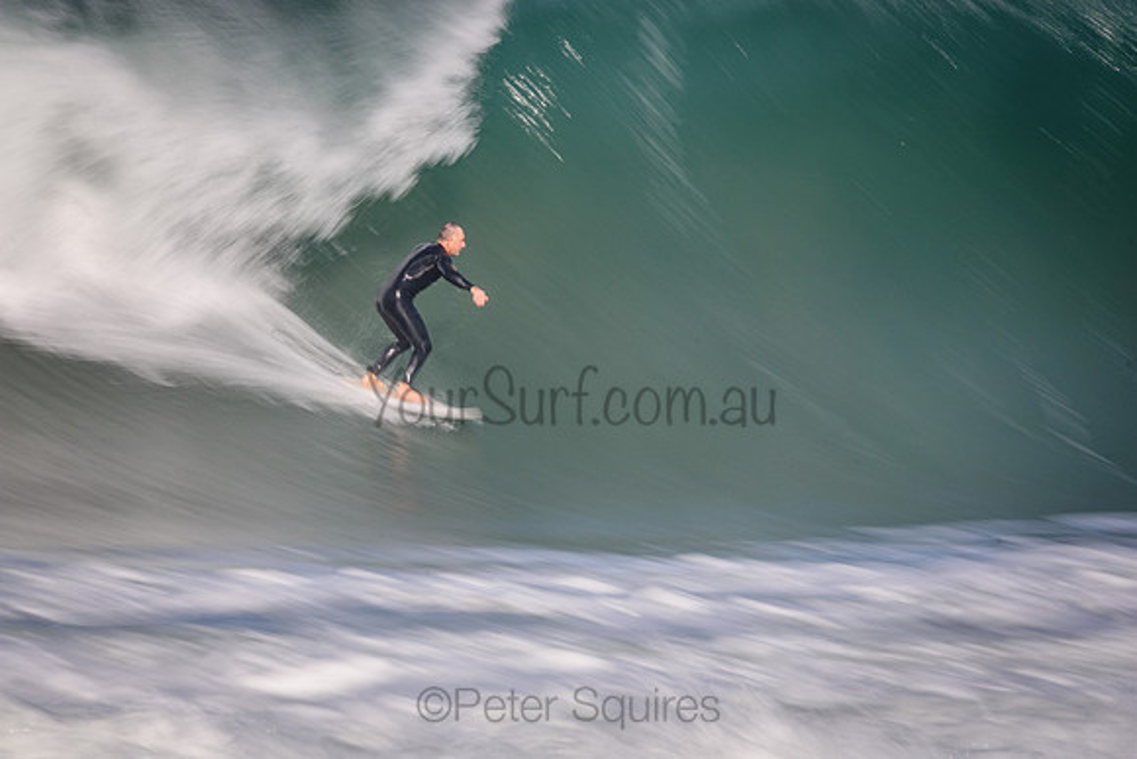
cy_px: 380
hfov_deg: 2.7
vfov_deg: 1.8
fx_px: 23692
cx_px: 568
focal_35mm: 750
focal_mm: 500
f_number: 20
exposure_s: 1/20
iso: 100
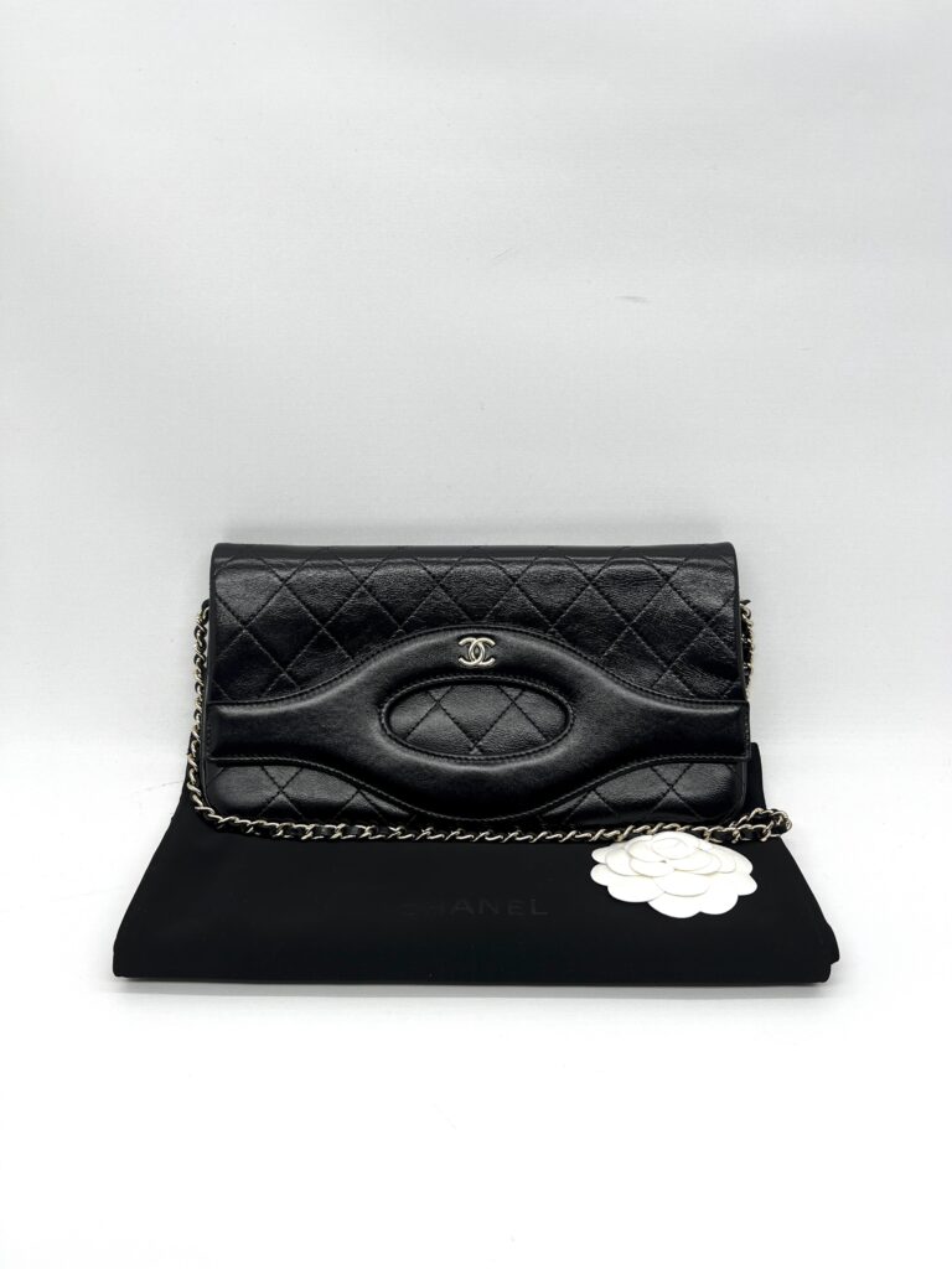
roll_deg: -0.4
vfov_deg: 67.3
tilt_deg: -30.0
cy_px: 634
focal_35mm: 26
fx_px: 953
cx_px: 476
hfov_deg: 53.1
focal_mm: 5.7
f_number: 1.5
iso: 40
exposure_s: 1/292
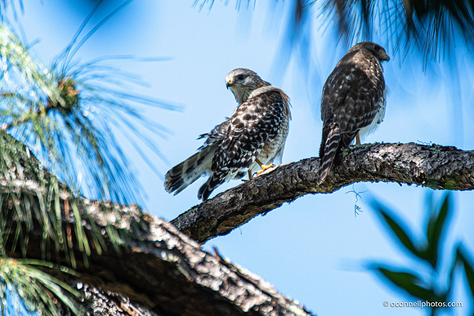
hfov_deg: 3.0
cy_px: 128
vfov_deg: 2.0
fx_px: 9114
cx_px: 255
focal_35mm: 692
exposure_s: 1/500
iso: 160
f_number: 5.6
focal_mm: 300
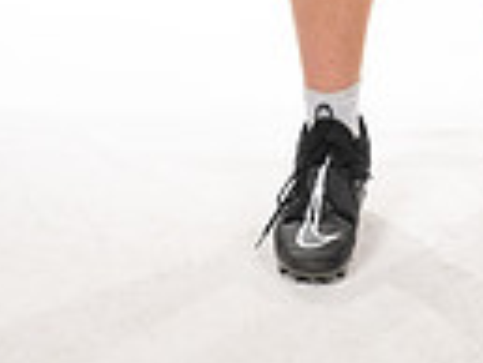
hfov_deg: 10.5
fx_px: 2626
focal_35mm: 188
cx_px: 442
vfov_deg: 7.5
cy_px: -442
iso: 640
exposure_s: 1/400
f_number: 8
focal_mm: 56
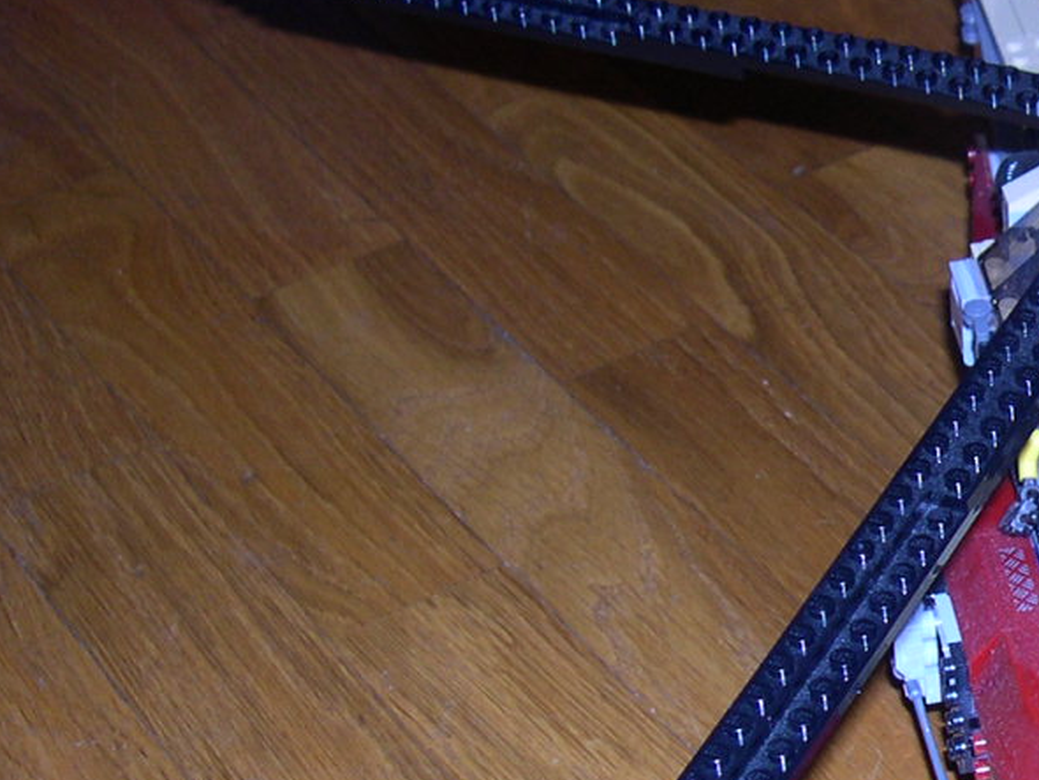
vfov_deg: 14.4
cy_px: 468
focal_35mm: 103
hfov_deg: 18.1
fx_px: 3093
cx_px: 1234
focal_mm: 8
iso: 100
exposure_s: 1/60
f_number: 2.8
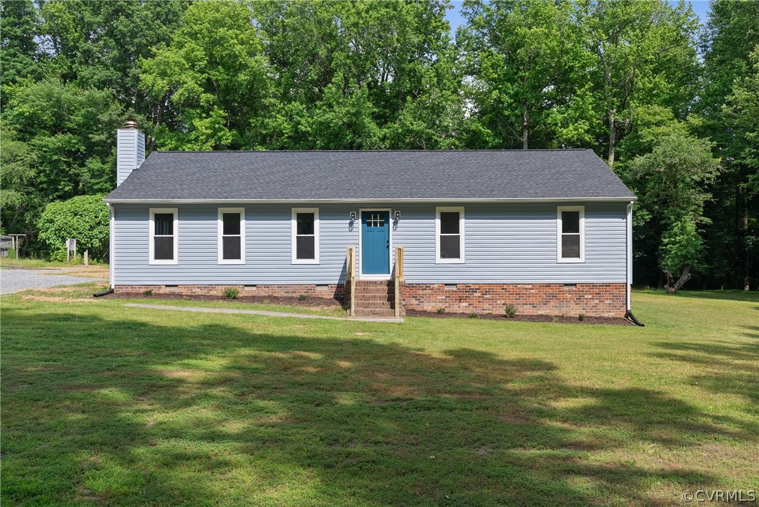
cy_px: 254
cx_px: 380
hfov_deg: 61.9
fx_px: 633
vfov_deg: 43.6
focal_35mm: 30
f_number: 8
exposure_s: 1/250
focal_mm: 30
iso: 800
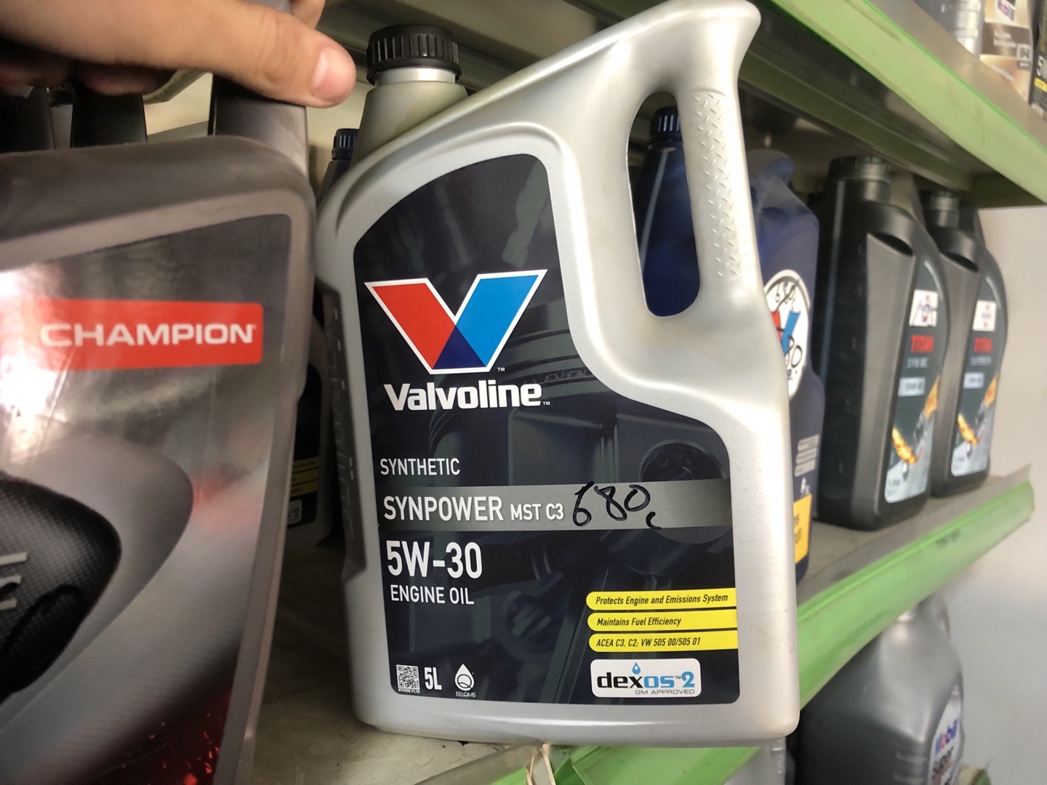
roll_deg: -1.7
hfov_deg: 63.4
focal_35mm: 28
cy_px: 392
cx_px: 524
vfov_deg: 49.7
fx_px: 847
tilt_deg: -3.2
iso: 50
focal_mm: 4
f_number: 1.8
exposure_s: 1/15
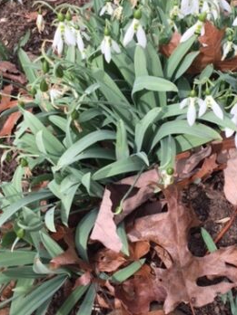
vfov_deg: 38.1
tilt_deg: -48.8
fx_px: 456
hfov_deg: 29.0
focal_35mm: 50
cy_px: 138
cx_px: 149
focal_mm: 4.15
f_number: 2.2
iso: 32
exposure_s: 1/682
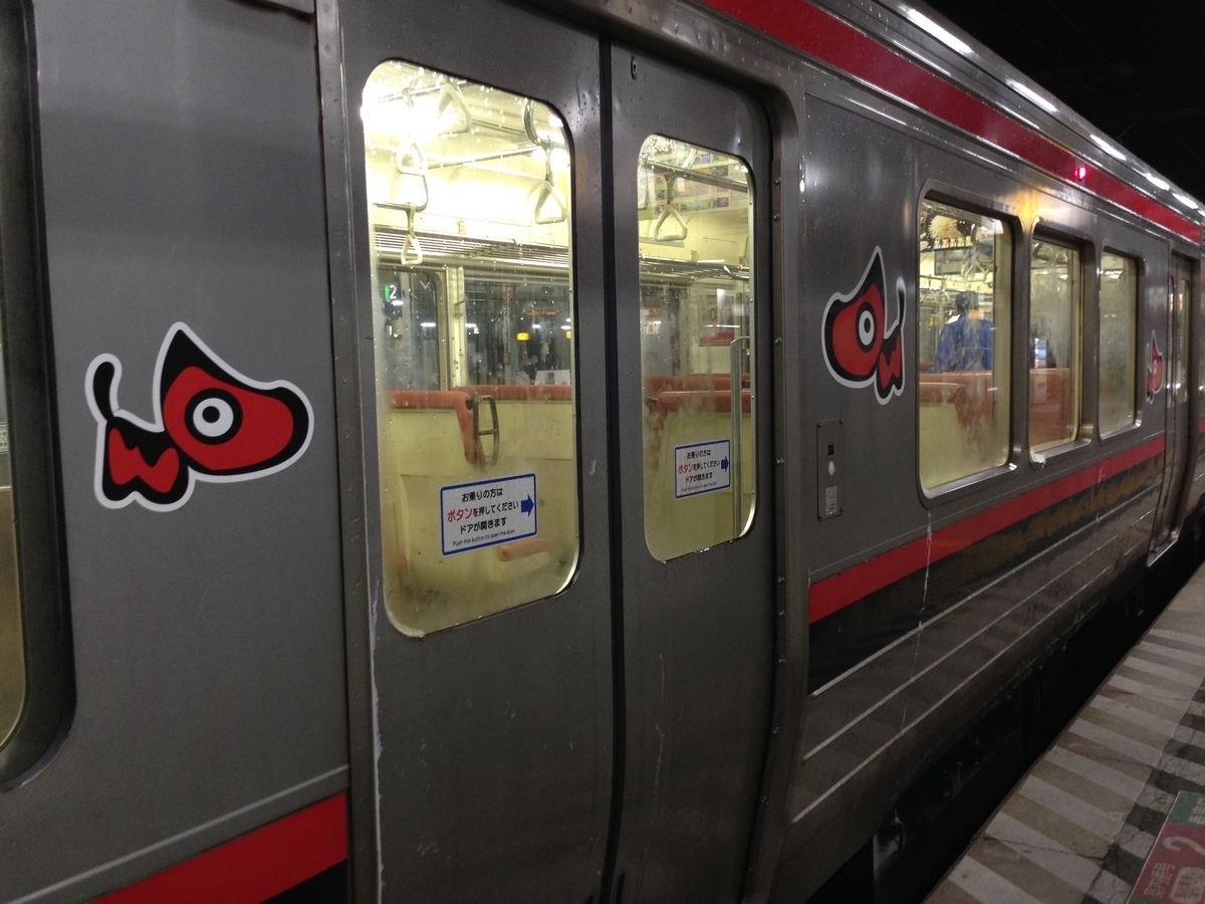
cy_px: 452
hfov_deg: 55.4
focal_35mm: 33
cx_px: 602
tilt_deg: -5.0
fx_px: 1149
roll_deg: +1.2
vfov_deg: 42.9
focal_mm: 4.12
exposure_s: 1/20
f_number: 2.4
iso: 100
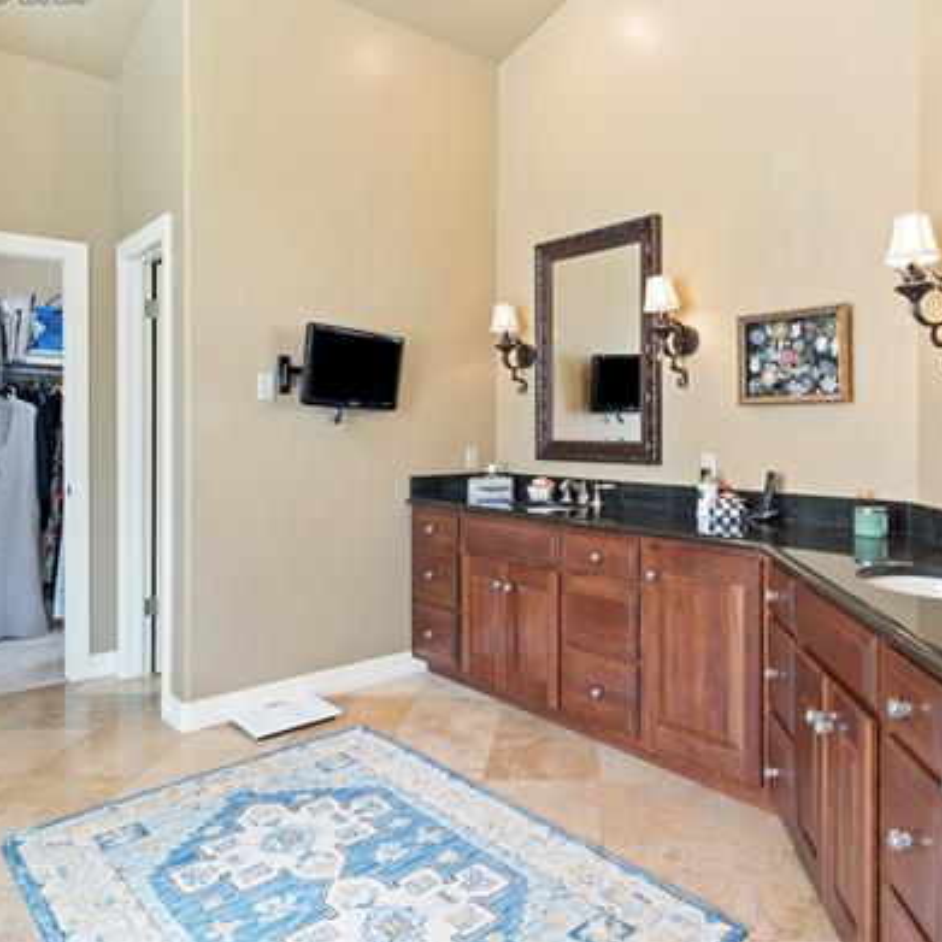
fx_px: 770
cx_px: 566
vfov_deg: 62.8
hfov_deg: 62.4
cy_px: 434
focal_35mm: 25
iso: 400
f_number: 8
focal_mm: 18
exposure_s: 1/3
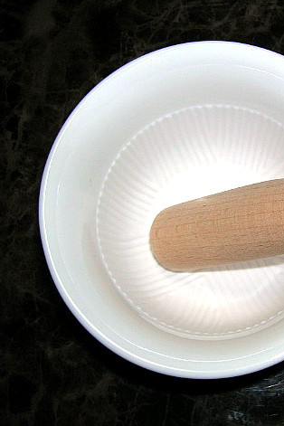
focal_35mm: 48
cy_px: 210
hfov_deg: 27.2
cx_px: 246
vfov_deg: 41.1
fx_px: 568
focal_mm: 5.7
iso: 50
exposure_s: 1/60.1
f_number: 2.9
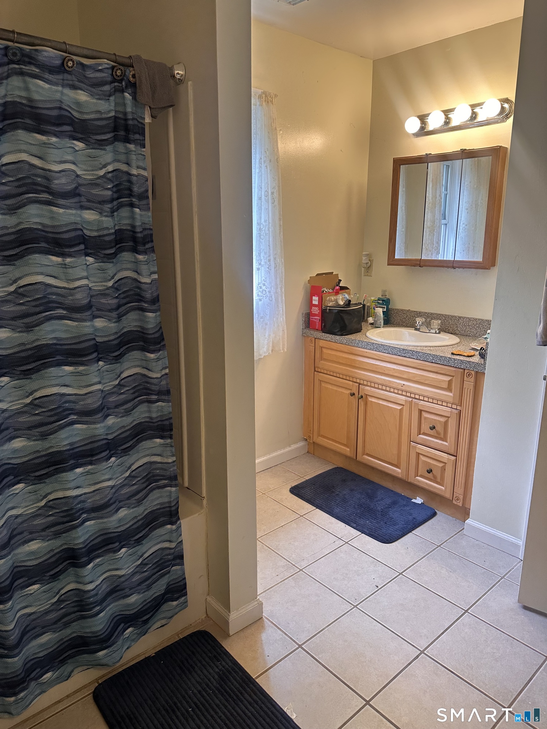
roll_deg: -0.9
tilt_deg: -13.9
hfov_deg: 56.8
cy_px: 364
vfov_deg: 71.6
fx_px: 506
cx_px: 274
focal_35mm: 24
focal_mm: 6.86
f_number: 1.78
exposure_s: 1/120
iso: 160
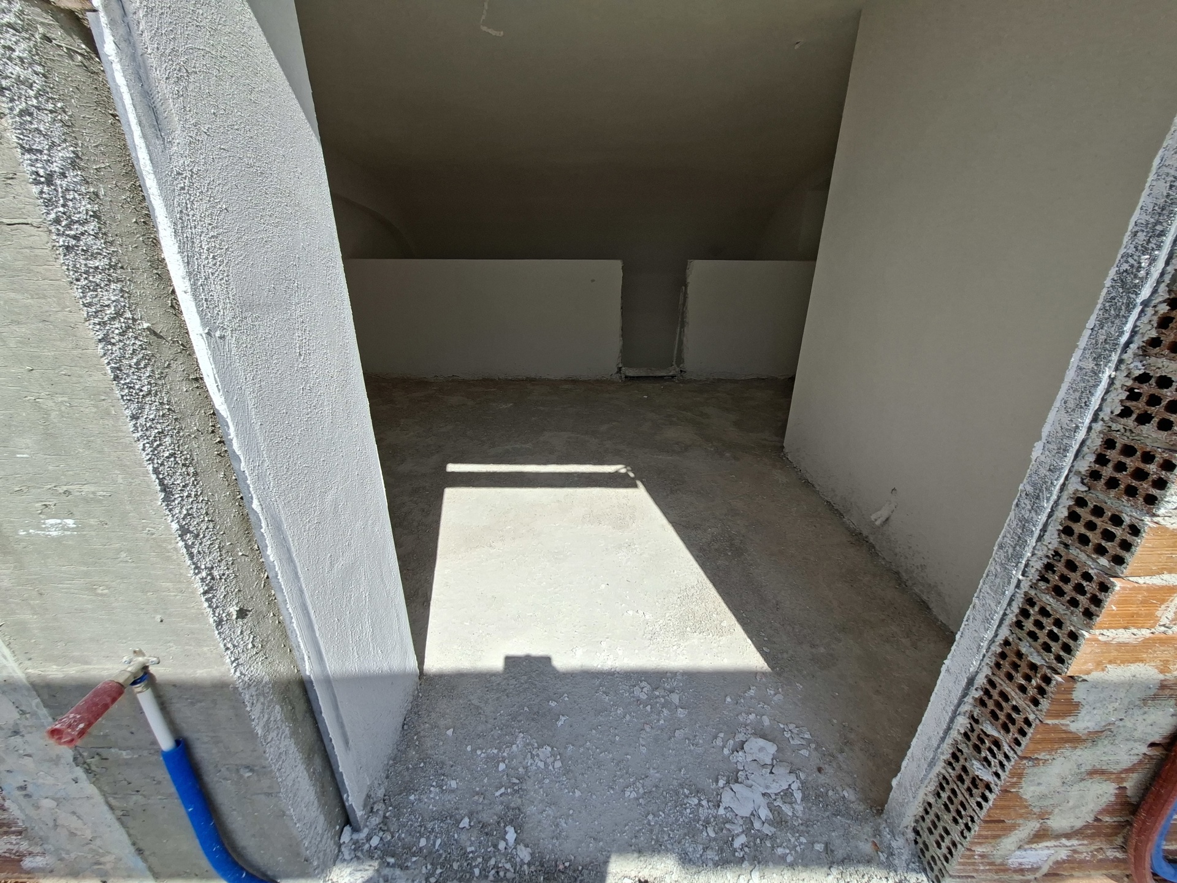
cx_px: 588
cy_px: 442
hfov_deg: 106.2
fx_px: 442
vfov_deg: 89.9
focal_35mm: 13
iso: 40
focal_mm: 1.74
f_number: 2.2
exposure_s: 1/1590
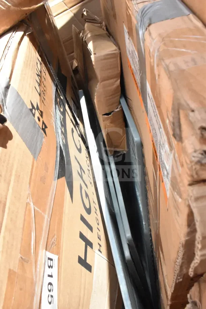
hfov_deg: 43.6
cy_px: 154
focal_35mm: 30
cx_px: 103
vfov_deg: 61.9
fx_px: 257
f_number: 16
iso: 6400
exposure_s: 1/1000
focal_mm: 20
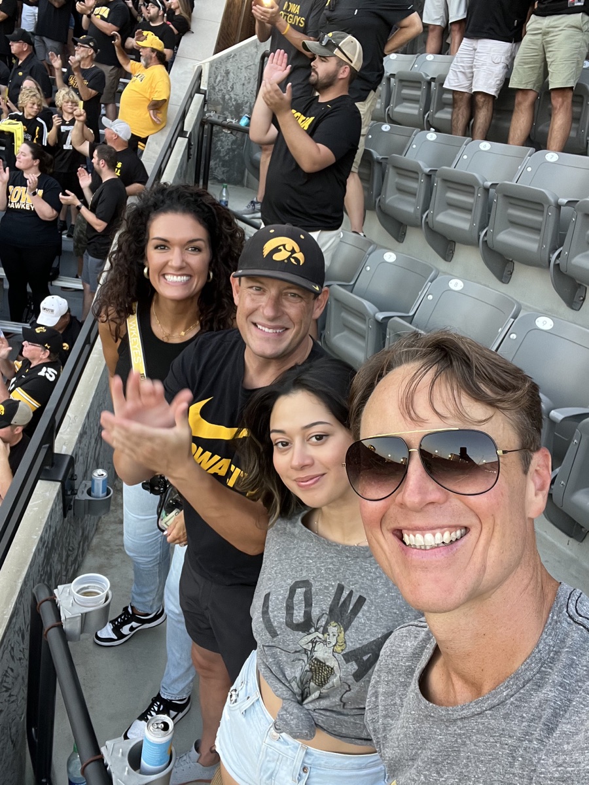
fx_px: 681
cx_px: 294
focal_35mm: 30
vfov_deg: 60.0
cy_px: 392
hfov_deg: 46.8
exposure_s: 1/75
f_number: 2.2
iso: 80
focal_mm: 2.71
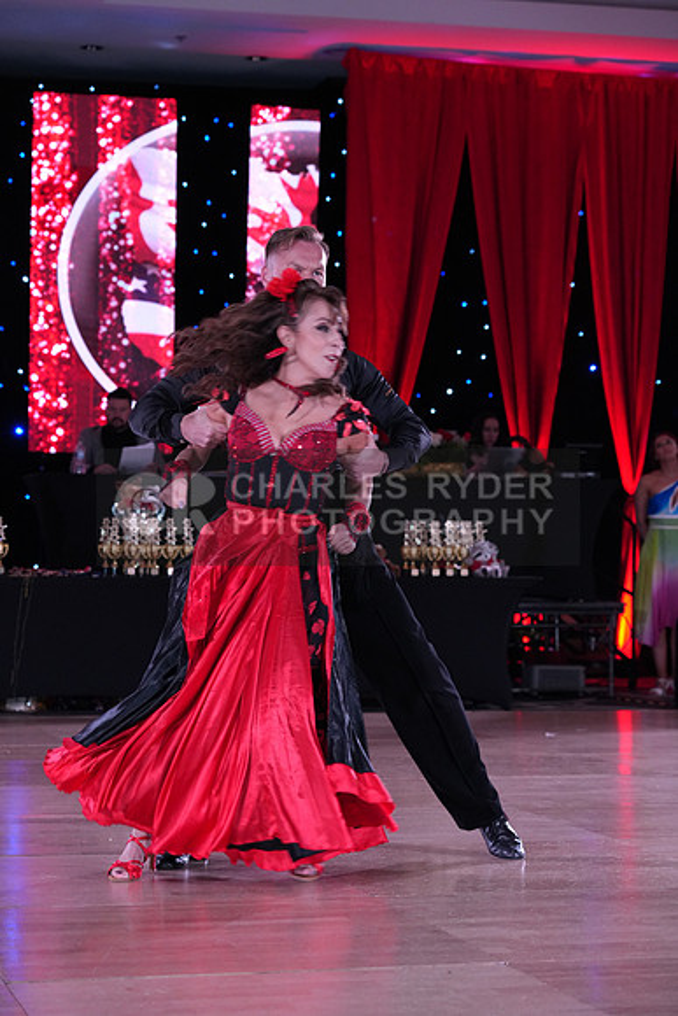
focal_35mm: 82
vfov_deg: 24.8
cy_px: 508
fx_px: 2315
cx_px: 339
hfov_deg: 16.7
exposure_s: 1/250
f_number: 5
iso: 2500
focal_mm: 82
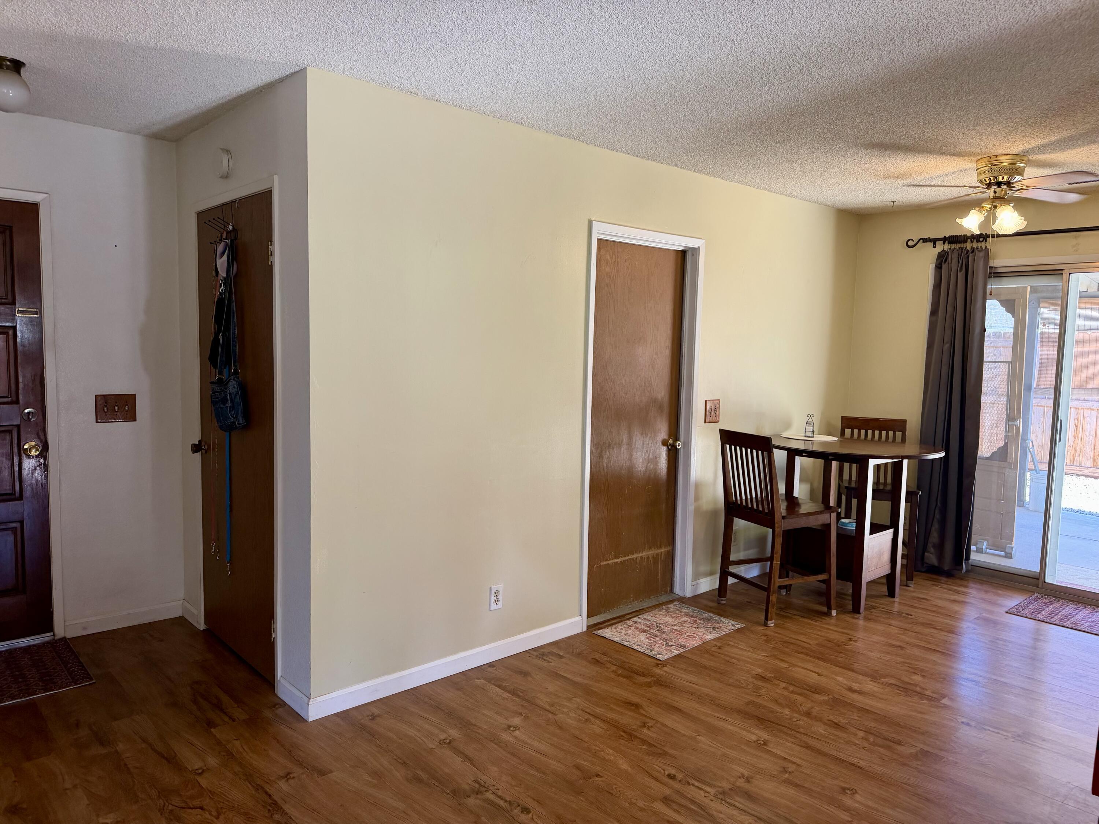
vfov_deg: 56.8
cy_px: 412
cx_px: 550
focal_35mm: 24
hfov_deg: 71.6
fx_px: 762
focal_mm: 6.76
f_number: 1.78
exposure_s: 1/102
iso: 200
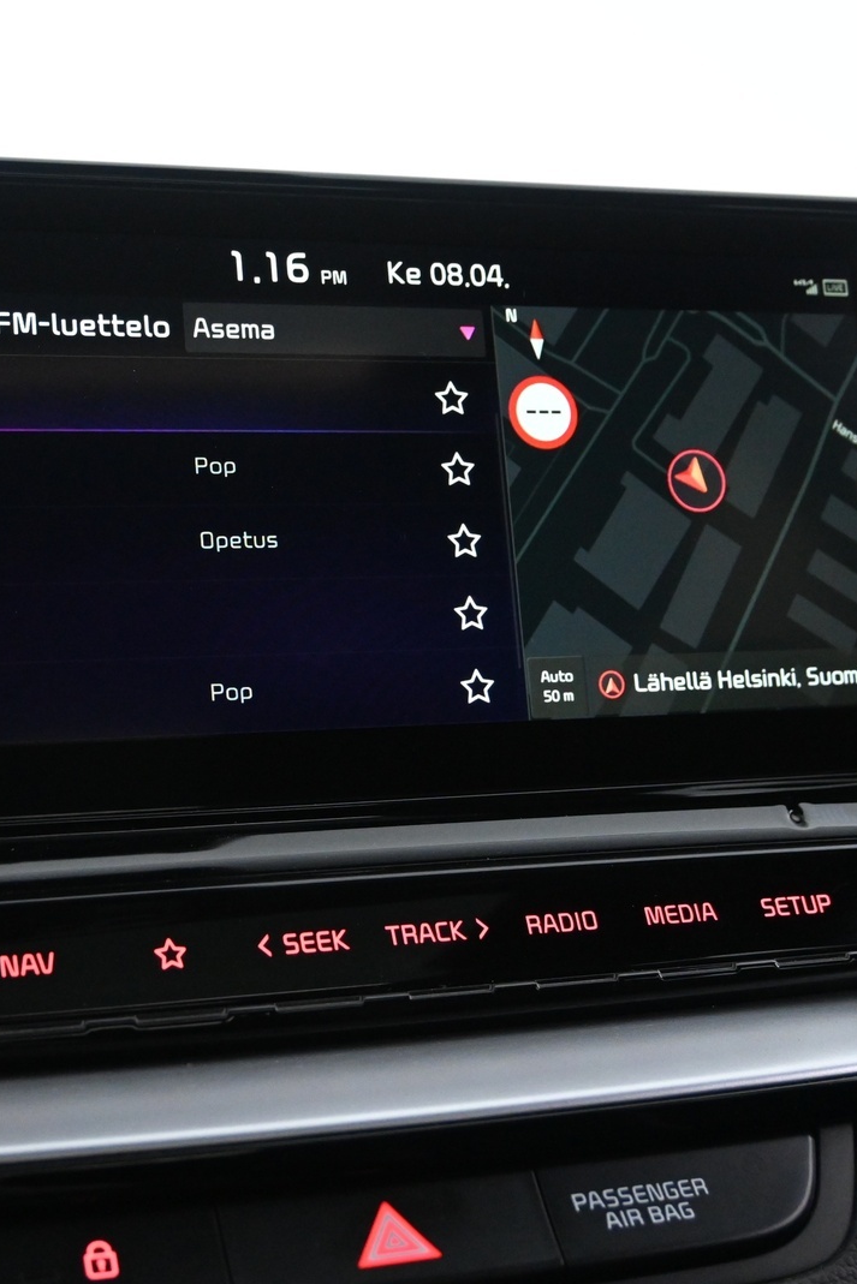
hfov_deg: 26.1
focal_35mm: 51
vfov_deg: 38.8
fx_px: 1825
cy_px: 645
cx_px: 213
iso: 3200
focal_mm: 22.5
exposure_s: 1/40
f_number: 4
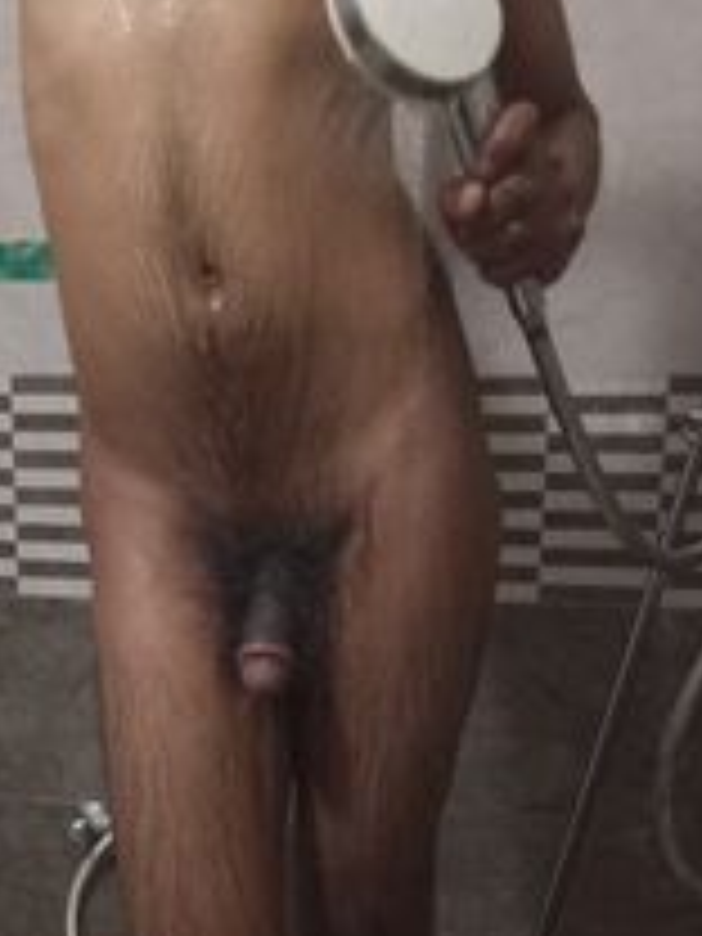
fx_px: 1298
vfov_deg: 38.5
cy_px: 716
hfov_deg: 30.1
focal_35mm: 48
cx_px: 243
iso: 831
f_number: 2
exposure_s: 1/20
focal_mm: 2.78
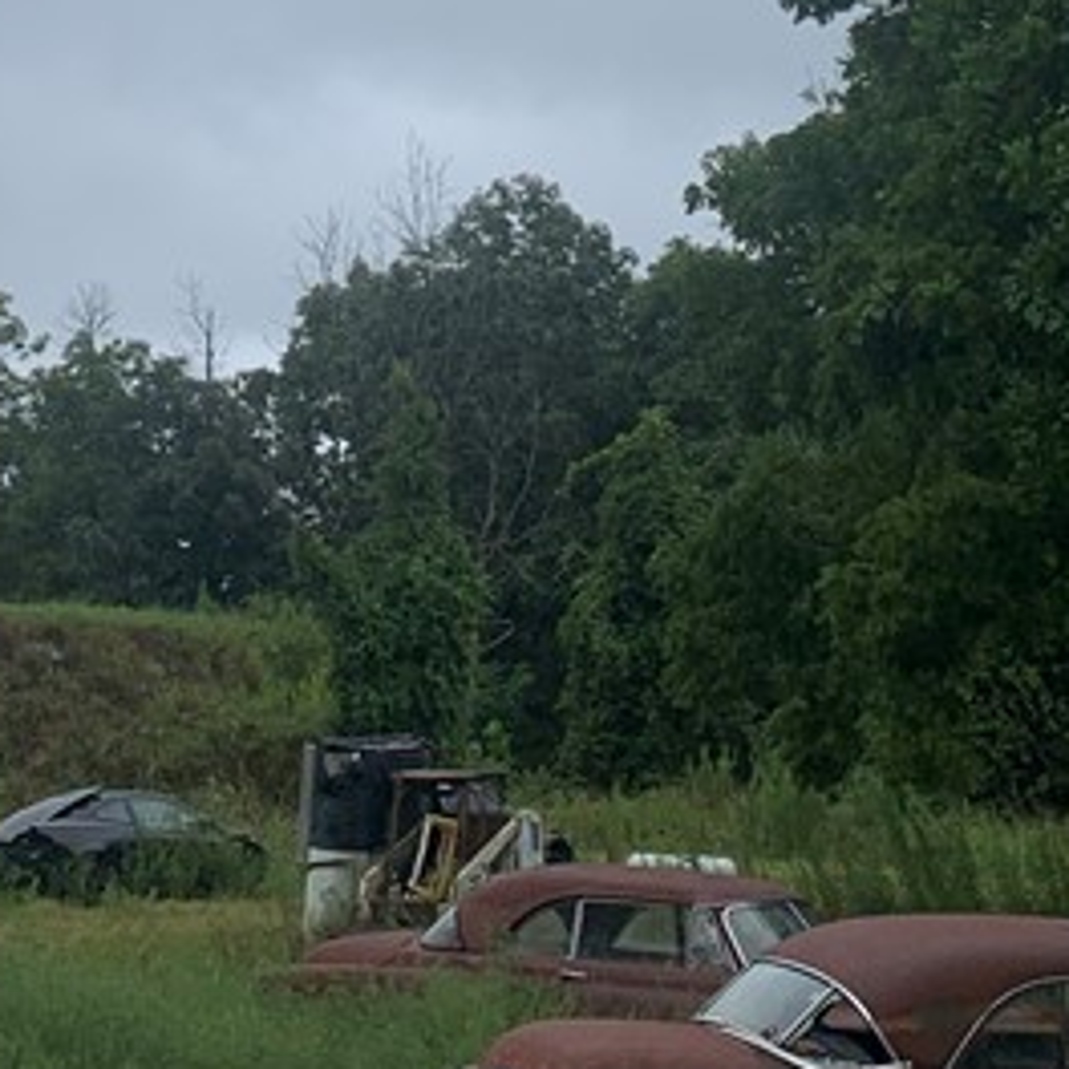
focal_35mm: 89
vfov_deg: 18.2
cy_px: -304
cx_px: 198
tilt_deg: +19.4
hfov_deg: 19.3
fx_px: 3110
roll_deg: +2.0
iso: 25
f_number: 1.8
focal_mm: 4.25
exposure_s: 1/2208
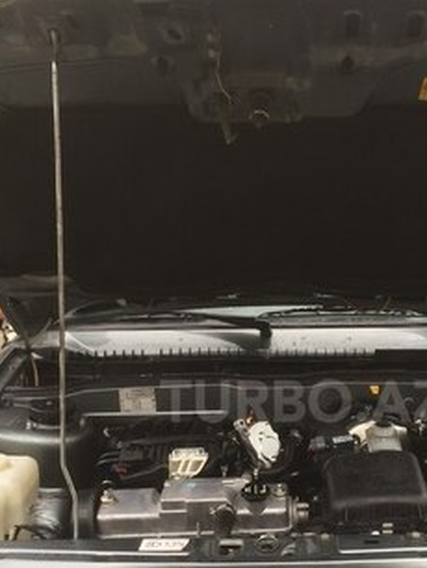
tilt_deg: -23.8
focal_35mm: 47
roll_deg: -1.7
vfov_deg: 39.7
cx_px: 303
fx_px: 772
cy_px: 401
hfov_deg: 30.6
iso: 50
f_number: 2.2
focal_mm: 4.15
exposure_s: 1/100
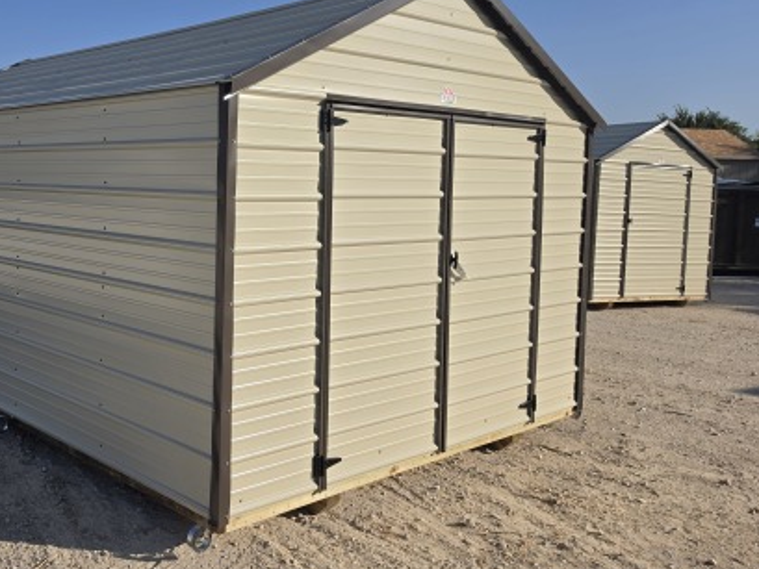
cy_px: 237
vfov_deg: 39.6
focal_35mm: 36
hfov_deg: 50.1
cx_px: 230
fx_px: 790
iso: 50
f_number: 1.4
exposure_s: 1/7939
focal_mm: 6.5
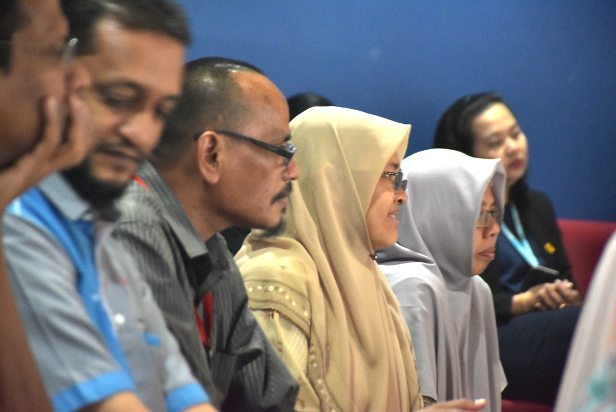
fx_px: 3597
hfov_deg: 9.8
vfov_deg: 6.6
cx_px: 308
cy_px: 206
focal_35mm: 210
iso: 2000
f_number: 5.6
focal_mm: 140
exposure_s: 1/50
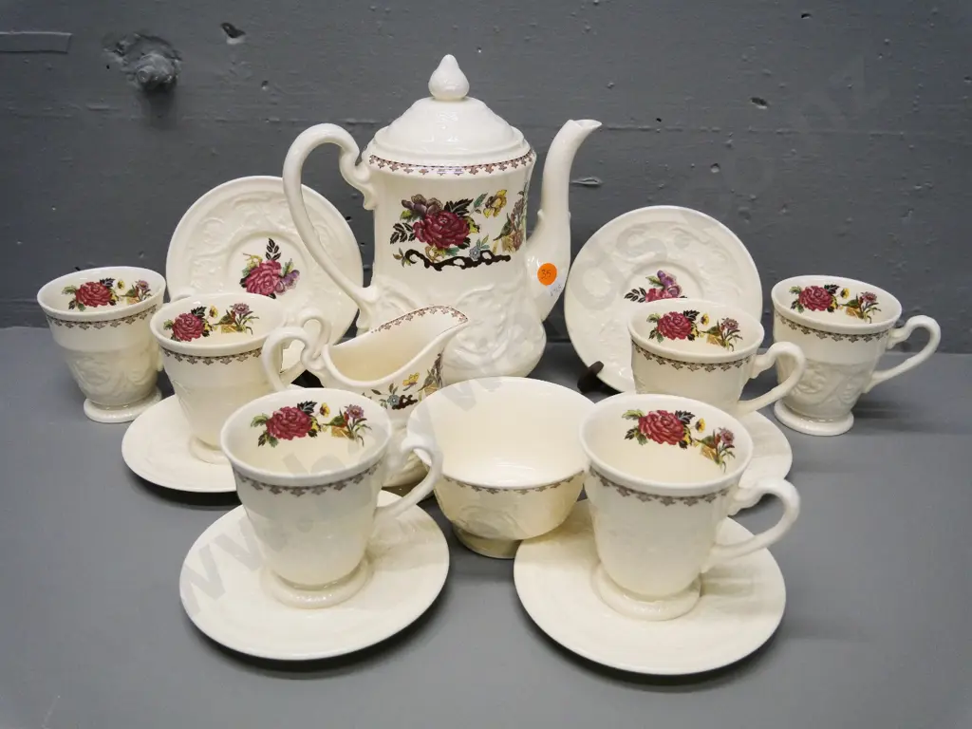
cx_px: 486
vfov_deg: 41.8
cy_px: 364
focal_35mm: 34
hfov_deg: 54.0
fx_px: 955
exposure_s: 1/640
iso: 3200
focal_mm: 17
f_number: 3.8
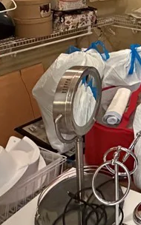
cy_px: -7
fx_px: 307
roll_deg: +0.5
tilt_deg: -6.2
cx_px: 184
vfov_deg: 35.8
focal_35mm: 50
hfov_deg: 22.9
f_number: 2.2
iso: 1000
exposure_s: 1/60
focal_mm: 2.22
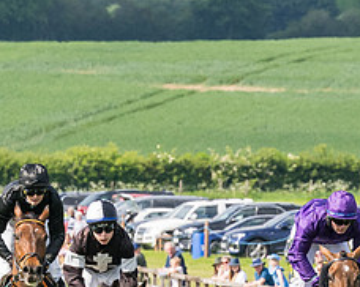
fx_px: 8655
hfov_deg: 2.4
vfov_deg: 1.9
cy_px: 291
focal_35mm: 813
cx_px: 412
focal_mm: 135
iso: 400
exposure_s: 1/2000
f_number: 5
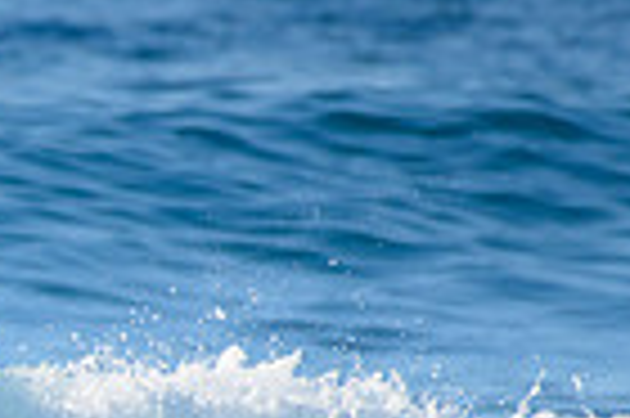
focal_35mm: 2544
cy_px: 502
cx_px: -485
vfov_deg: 0.5
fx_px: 44468
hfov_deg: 0.8
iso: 400
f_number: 5.6
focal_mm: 500
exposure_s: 1/2000
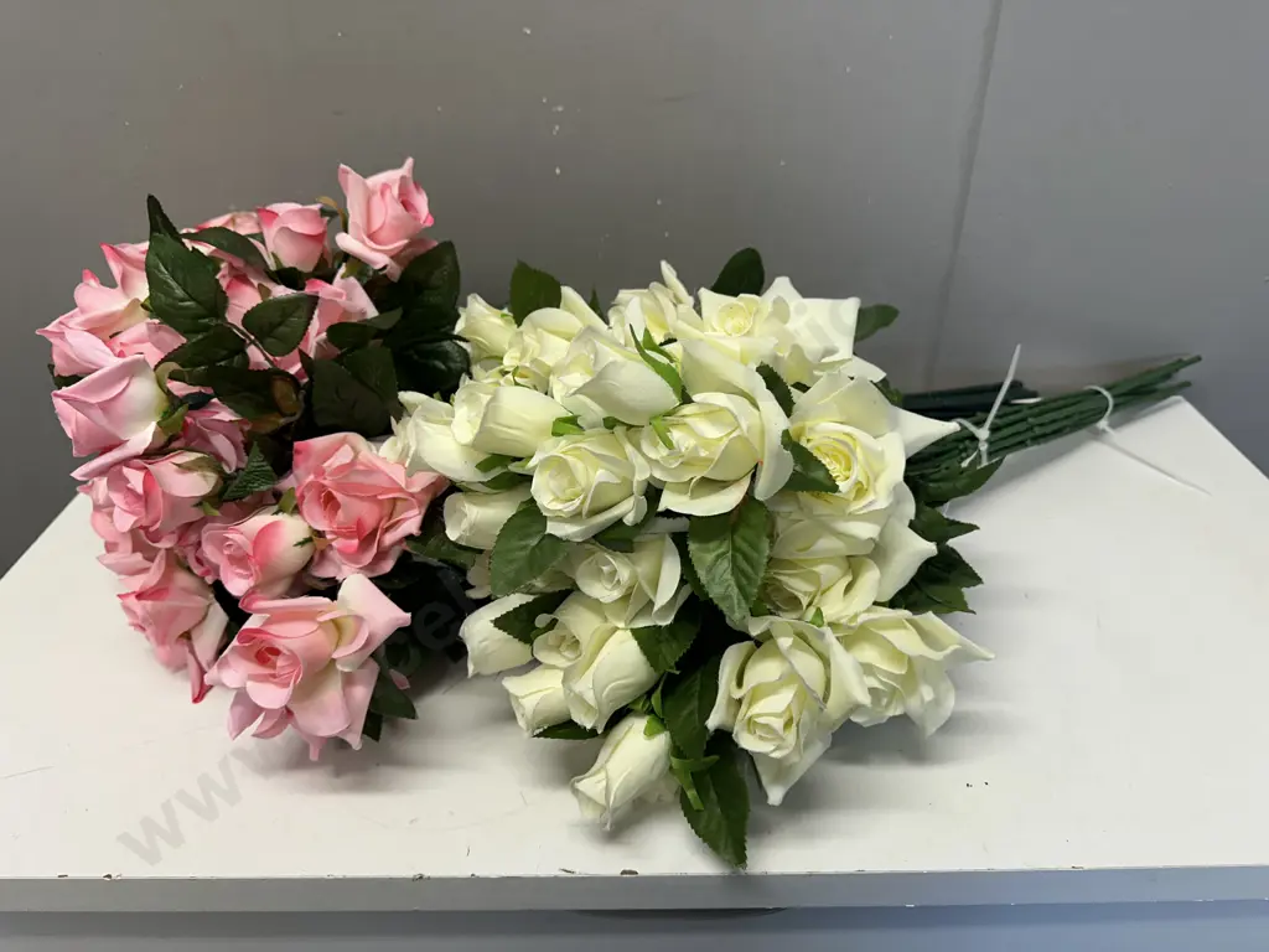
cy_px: 476
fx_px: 880
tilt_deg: -32.3
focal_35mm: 24
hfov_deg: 71.6
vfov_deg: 56.8
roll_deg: +0.8
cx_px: 634
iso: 100
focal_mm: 6.86
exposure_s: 1/100
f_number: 1.78
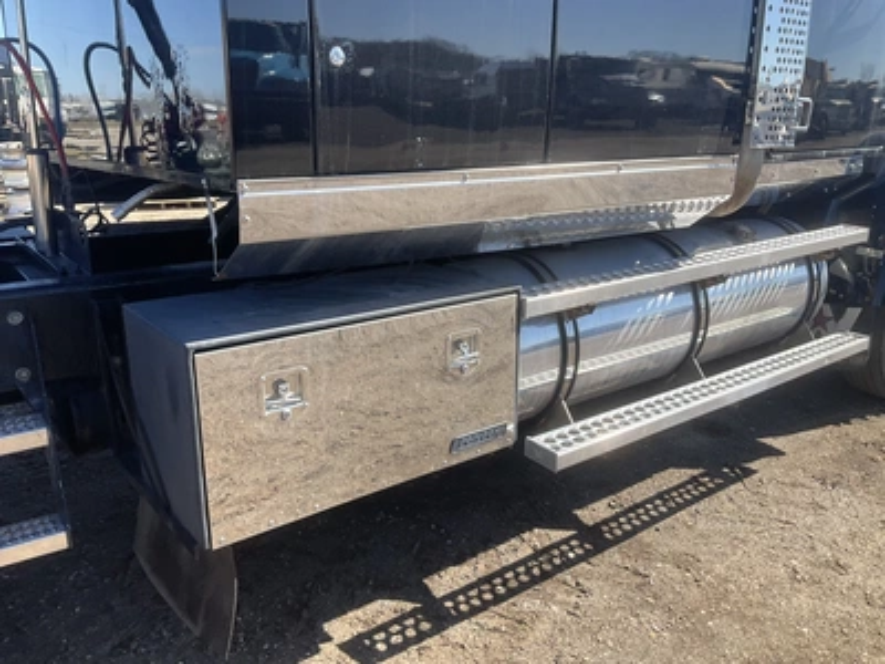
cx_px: 442
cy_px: 332
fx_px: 741
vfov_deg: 48.2
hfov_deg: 61.7
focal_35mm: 29
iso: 25
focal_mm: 3
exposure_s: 1/657
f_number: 1.8
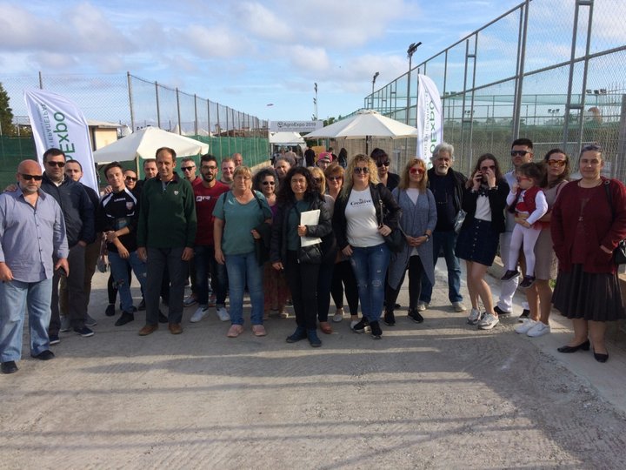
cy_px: 235
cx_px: 313
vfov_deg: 48.2
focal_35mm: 29
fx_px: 524
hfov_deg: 61.7
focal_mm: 4.15
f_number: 2.2
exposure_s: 1/1466
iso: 32
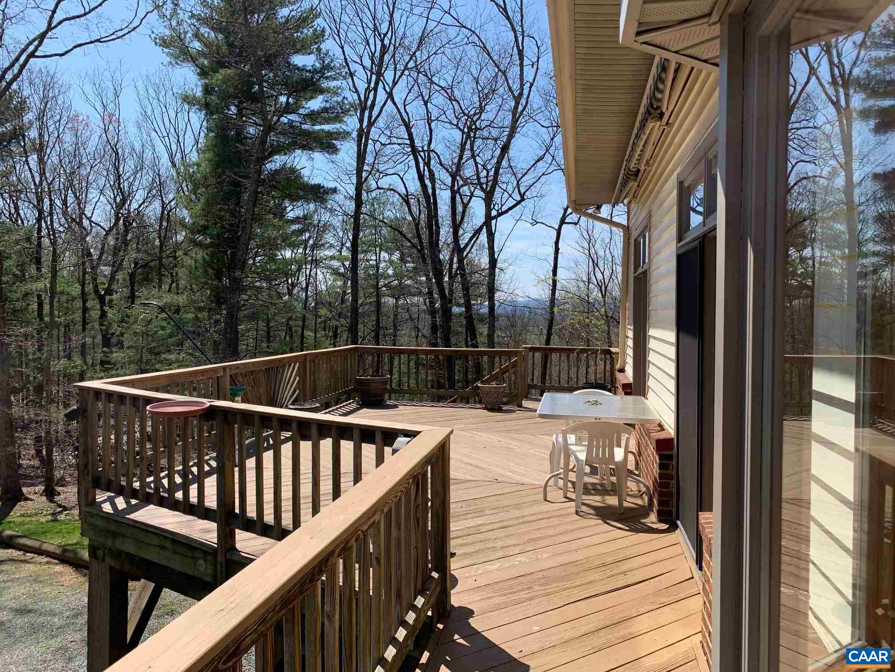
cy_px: 336
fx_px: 672
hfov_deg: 67.3
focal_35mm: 26
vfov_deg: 53.1
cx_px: 448
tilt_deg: -1.1
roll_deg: -1.5
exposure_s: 1/1845
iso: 25
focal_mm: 4.25
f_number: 1.8
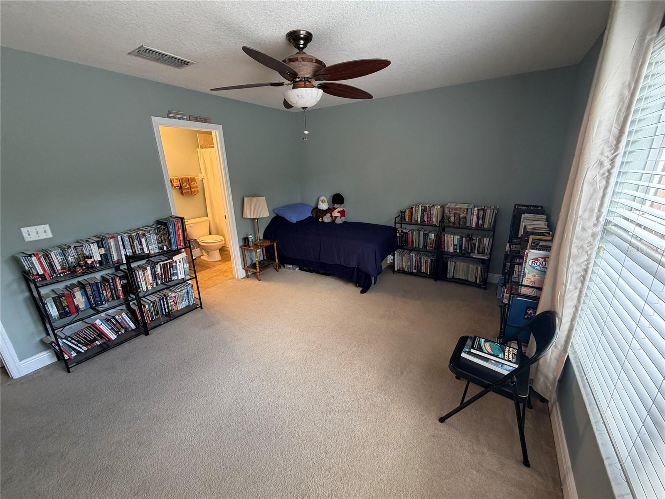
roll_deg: +2.5
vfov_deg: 85.7
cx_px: 332
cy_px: 250
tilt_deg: -17.1
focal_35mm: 14
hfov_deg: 102.1
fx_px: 269
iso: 200
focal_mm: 2.22
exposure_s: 1/60
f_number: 2.2
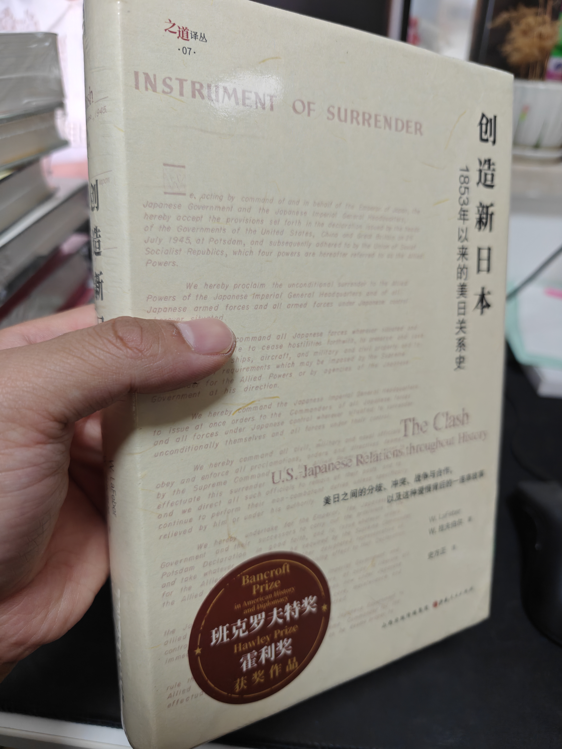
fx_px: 498
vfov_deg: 73.9
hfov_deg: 58.9
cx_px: 281
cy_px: 374
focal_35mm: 23
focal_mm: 6.06
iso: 800
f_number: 1.6
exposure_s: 1/100
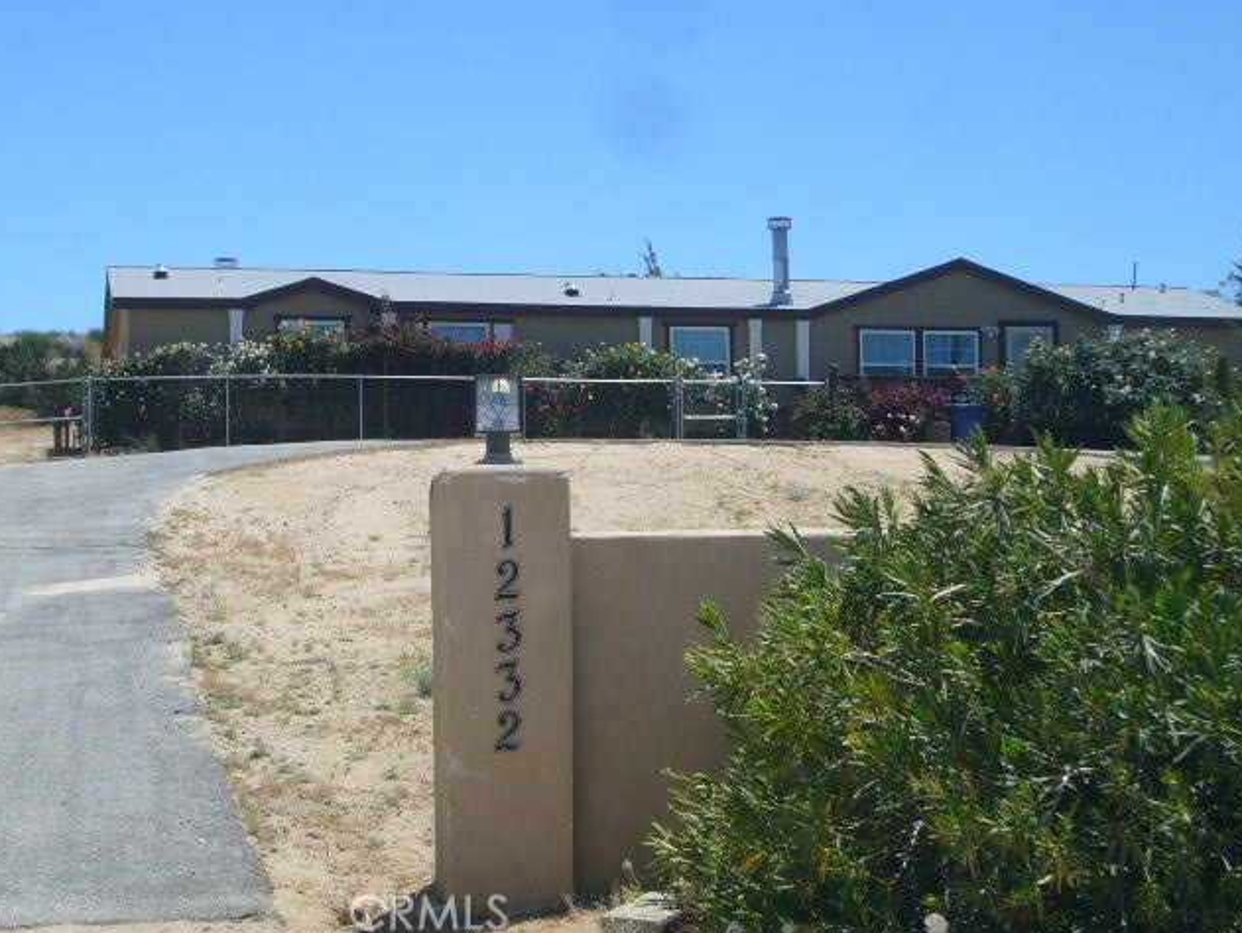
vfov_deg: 19.7
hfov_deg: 26.0
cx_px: 620
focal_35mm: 75
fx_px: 2692
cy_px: 468
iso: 80
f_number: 8
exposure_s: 1/320
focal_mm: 8.8
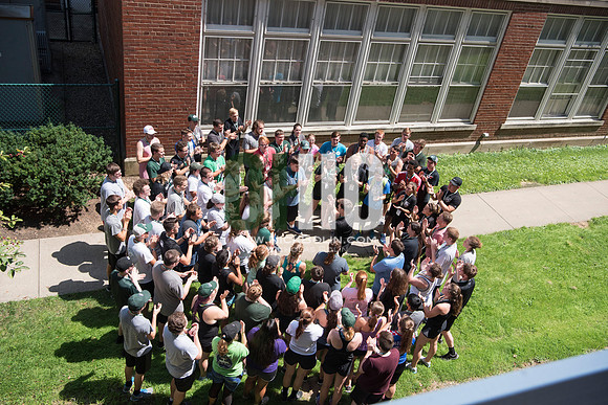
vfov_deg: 38.9
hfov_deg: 55.8
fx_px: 574
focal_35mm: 34
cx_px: 304
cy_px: 202
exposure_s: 1/2500
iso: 640
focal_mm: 34
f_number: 5
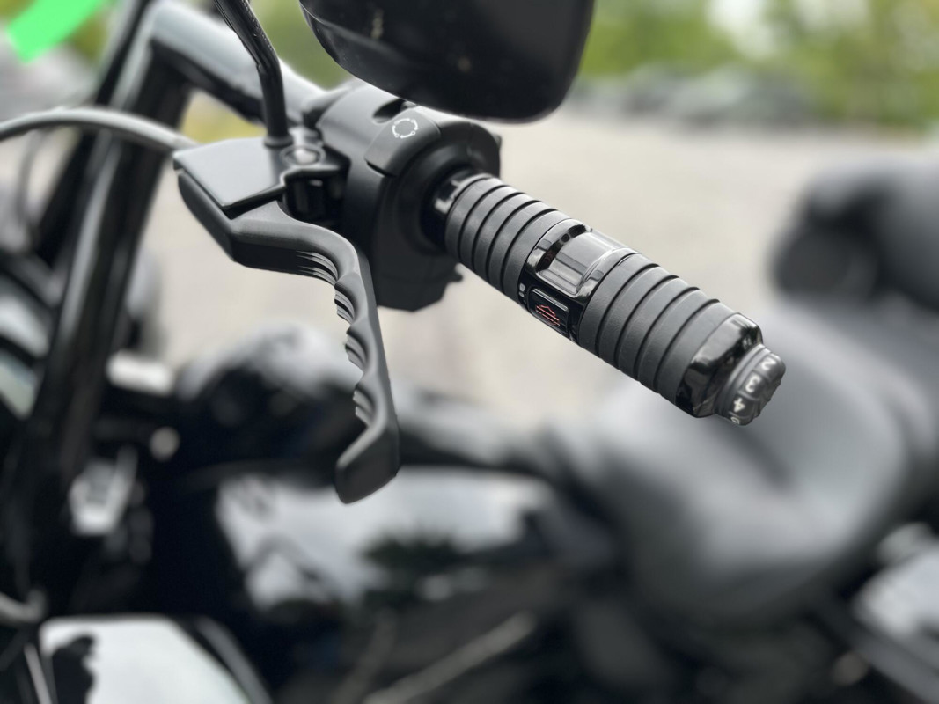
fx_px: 705
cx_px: 470
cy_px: 352
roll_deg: -0.4
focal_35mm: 26
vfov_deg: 53.1
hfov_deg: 67.3
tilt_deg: -17.6
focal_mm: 5.1
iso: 50
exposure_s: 1/449
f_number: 1.6
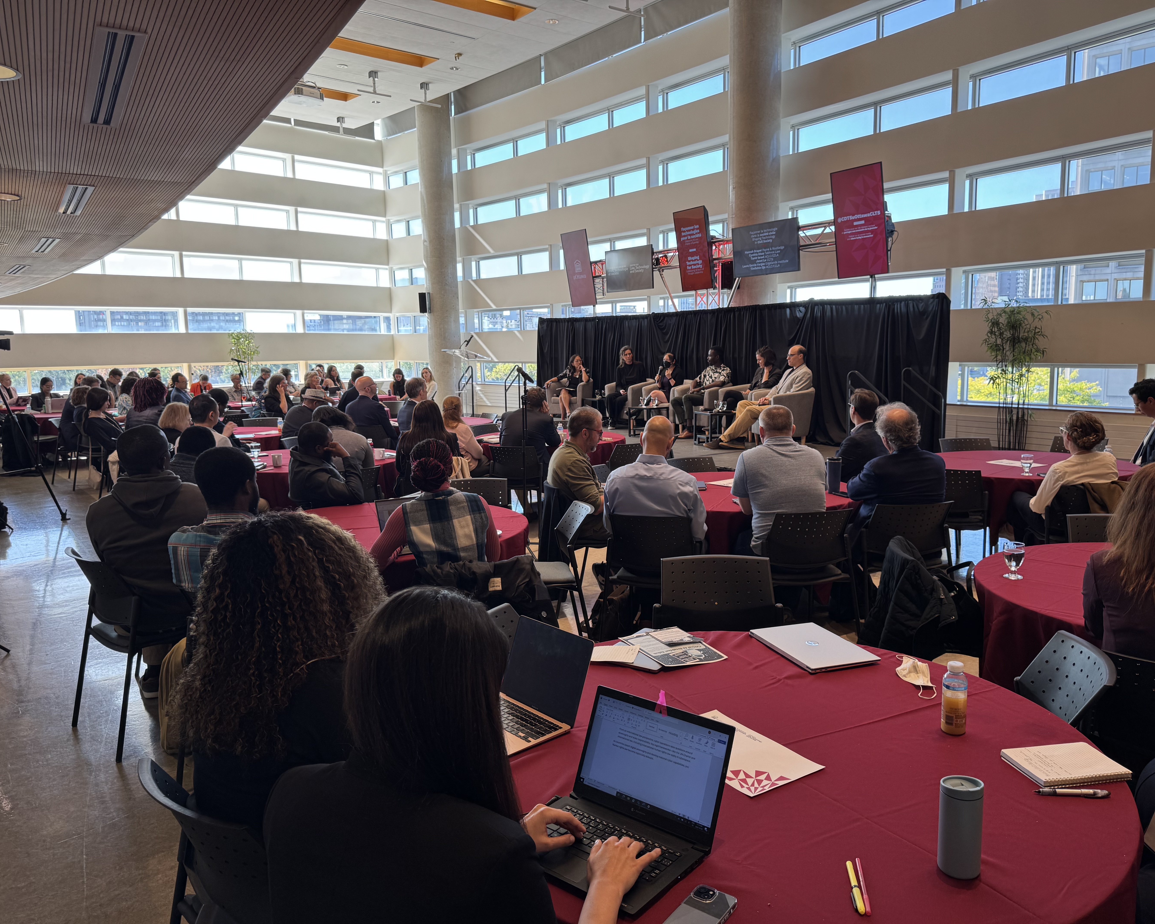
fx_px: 855
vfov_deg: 56.8
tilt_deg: -7.9
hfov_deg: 68.1
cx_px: 601
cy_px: 462
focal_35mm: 25
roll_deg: +1.3
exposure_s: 1/128
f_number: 1.78
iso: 50
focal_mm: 6.76
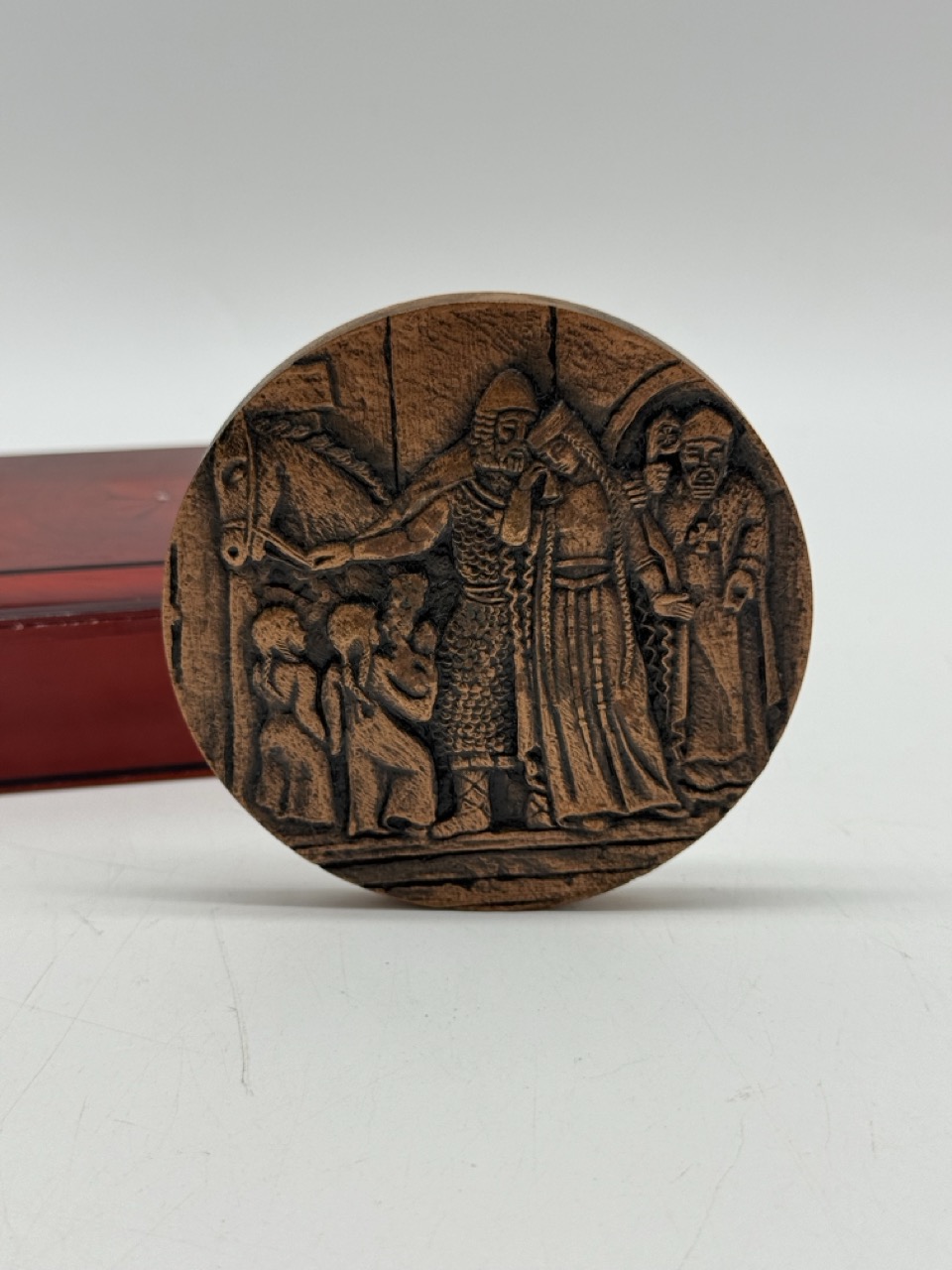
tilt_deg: -20.4
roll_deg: +0.2
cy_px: 635
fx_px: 1760
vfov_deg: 39.7
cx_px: 476
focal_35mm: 48
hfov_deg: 30.3
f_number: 1.78
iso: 64
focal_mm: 6.76
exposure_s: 1/491
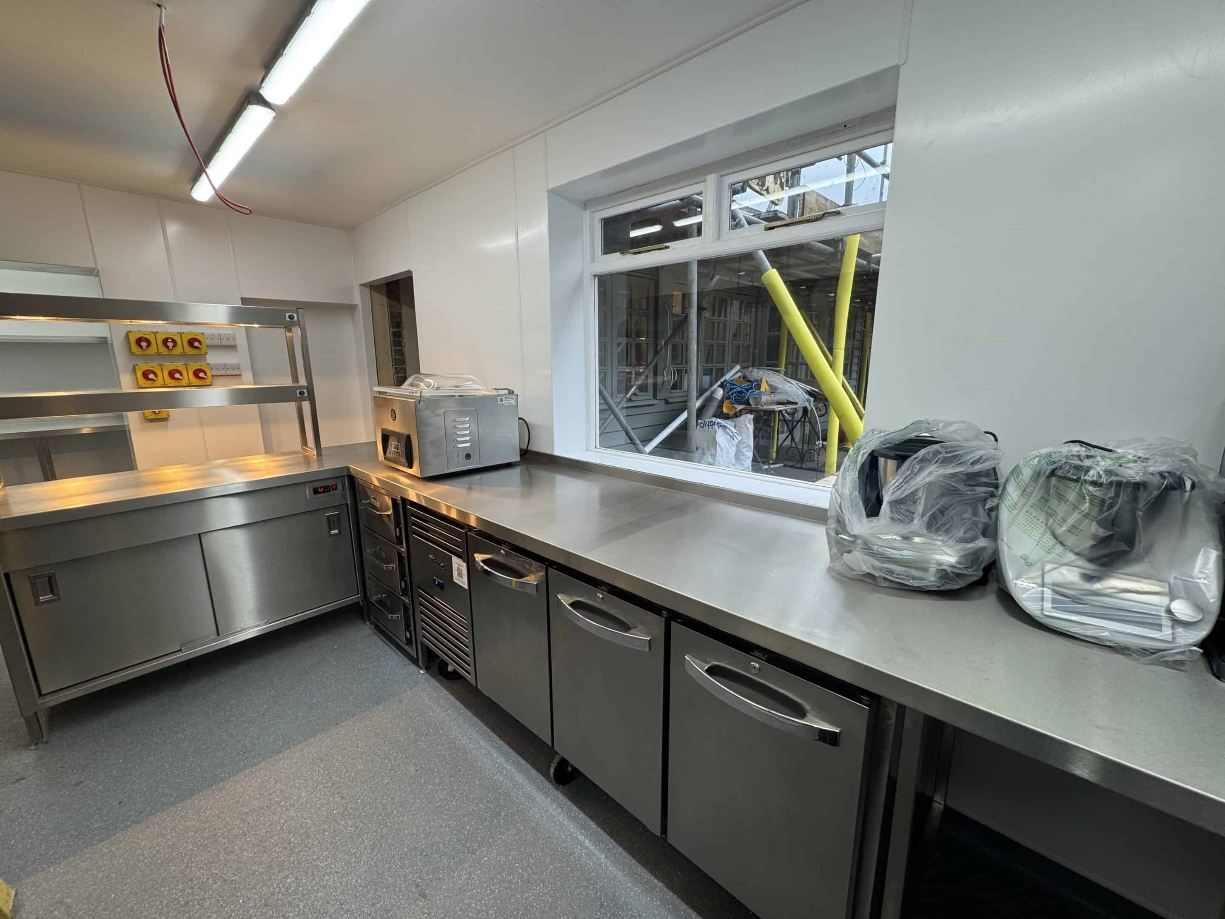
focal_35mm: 14
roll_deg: +0.3
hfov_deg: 102.1
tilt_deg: -11.8
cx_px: 612
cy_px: 460
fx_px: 495
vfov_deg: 85.7
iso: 50
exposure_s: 1/100
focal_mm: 2.22
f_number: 2.2
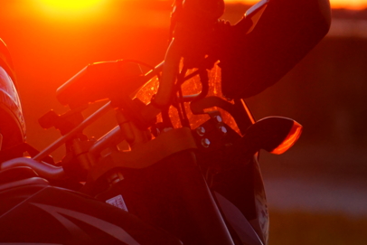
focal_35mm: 581
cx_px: 146
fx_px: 5925
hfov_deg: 3.5
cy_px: 188
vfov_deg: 2.4
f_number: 6.3
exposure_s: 1/320
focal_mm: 197
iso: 800
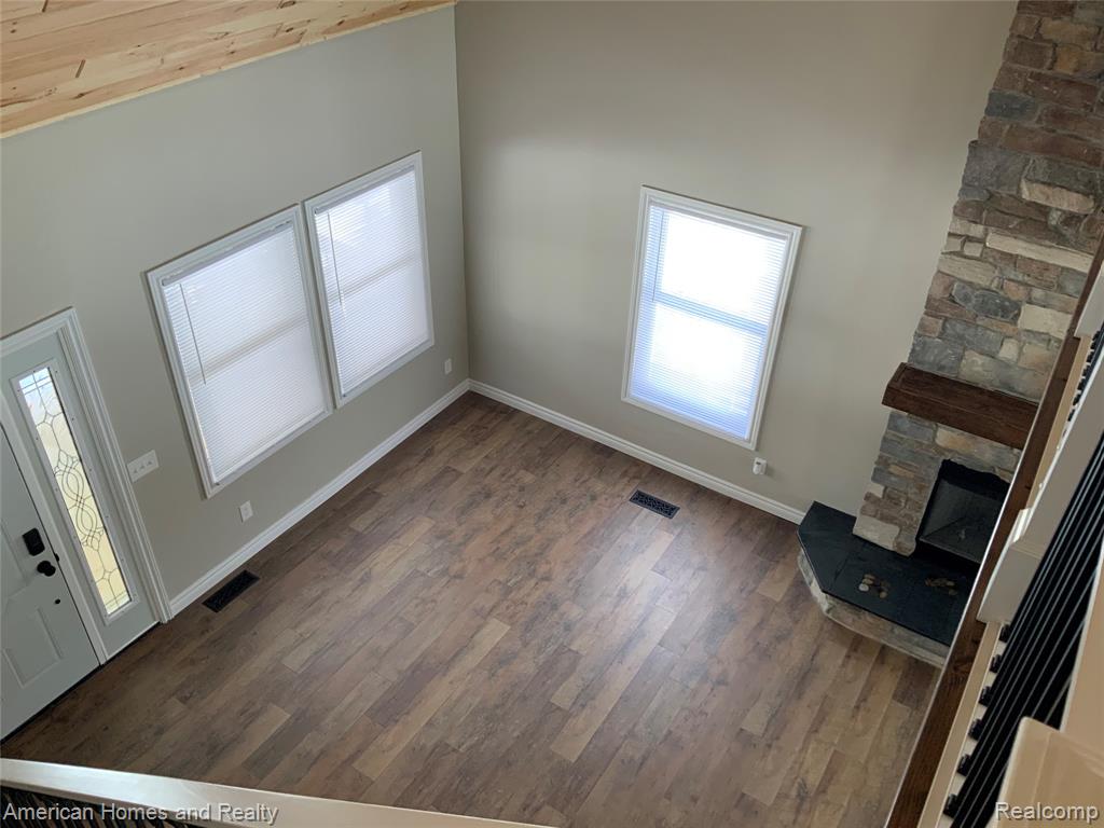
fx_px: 925
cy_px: 414
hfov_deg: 61.7
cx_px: 552
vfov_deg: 48.2
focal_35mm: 29
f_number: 1.8
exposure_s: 1/120
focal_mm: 3
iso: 50
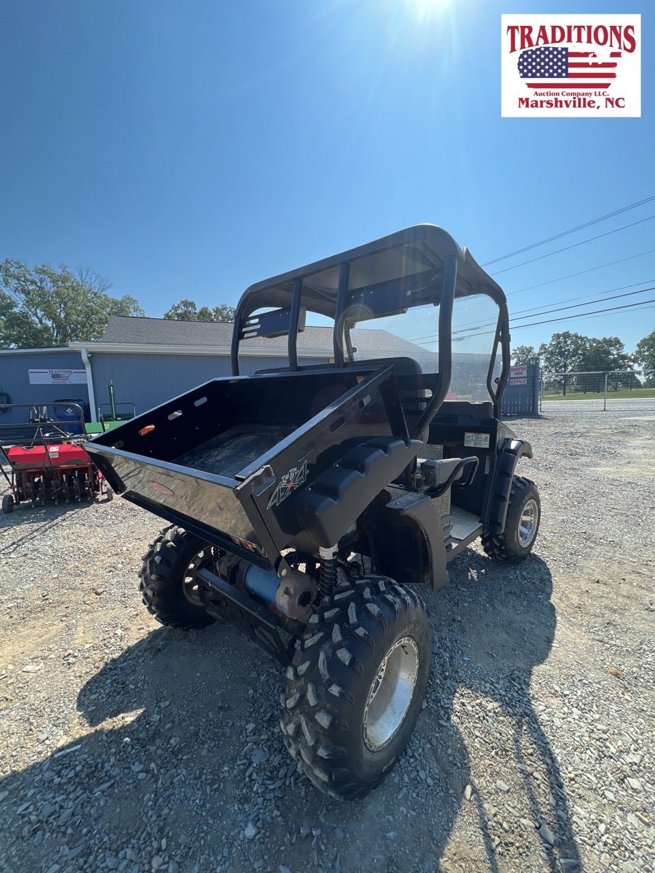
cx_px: 328
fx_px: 328
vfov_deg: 106.2
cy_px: 436
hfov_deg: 89.9
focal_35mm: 13
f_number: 1.8
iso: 32
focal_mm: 1.57
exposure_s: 1/619
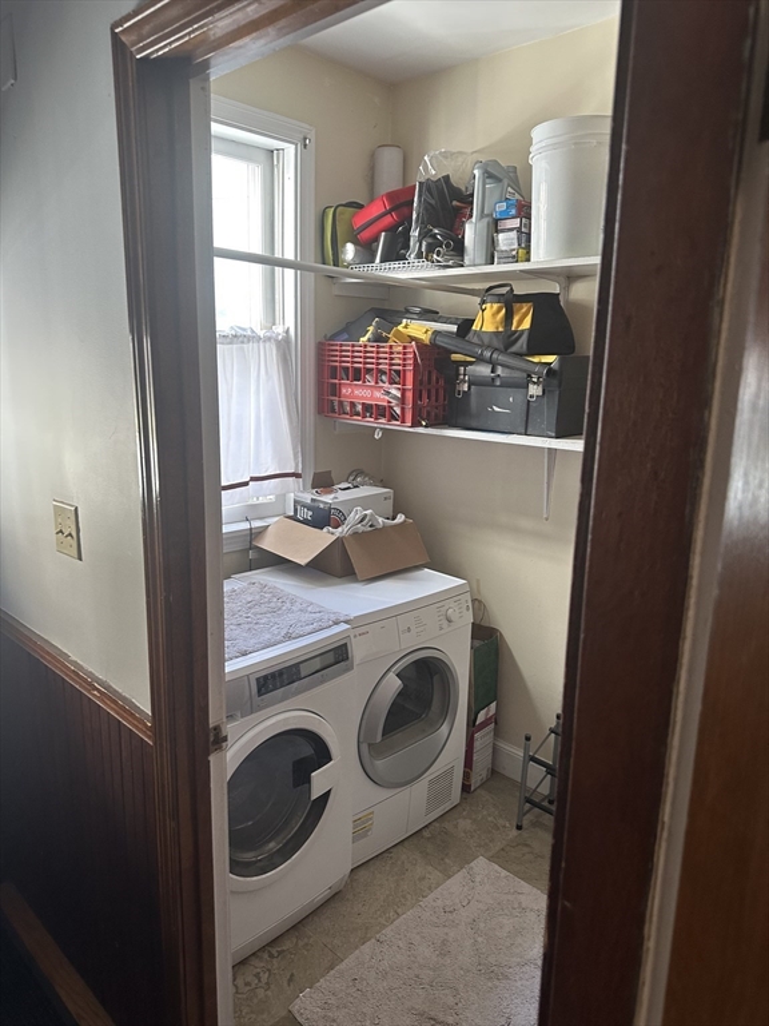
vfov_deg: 71.6
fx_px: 711
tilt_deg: -11.6
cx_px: 384
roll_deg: -1.3
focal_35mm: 24
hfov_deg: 56.8
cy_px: 513
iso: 250
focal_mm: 6.86
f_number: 1.78
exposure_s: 1/77
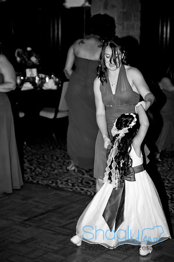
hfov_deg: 17.5
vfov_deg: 26.0
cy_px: 131
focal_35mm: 78
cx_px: 87
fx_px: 567
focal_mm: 52
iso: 400
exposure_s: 1/200
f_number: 2.8
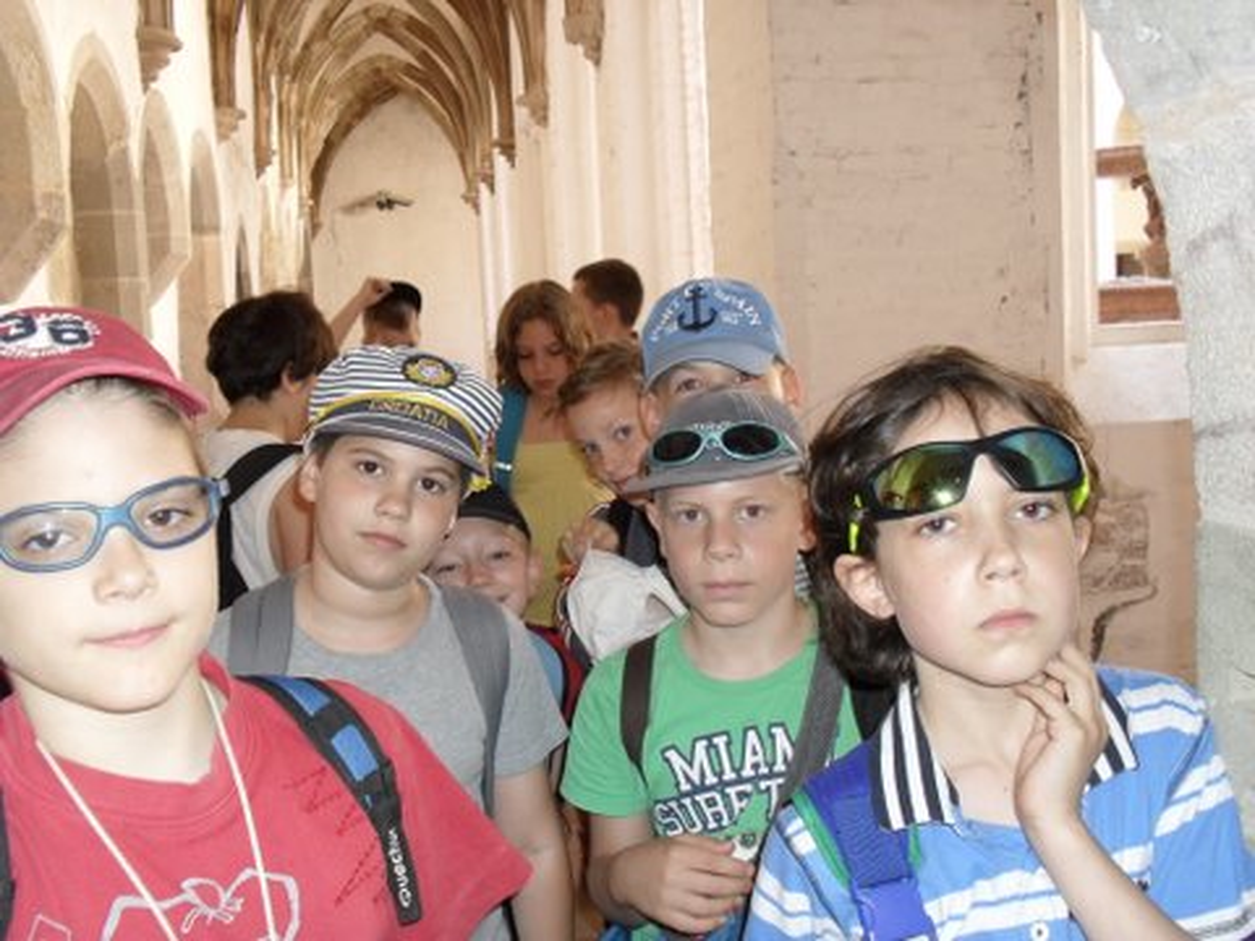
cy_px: 470
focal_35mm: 35
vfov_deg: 40.7
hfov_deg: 52.6
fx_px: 1269
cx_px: 628
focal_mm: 6.3
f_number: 3.2
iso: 200
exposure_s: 1/45
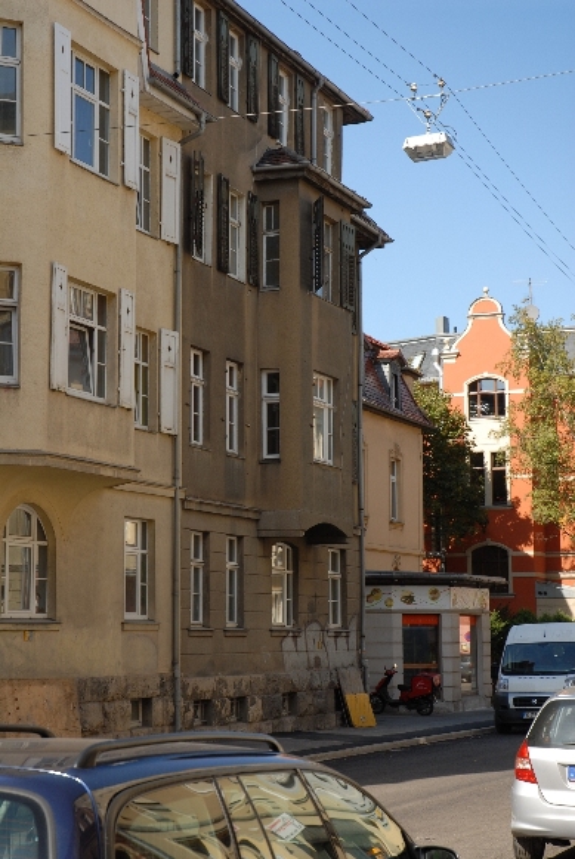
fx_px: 1791
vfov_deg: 27.0
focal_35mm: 75
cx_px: 288
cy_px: 430
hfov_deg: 18.2
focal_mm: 50
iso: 100
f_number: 6.3
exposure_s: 1/160
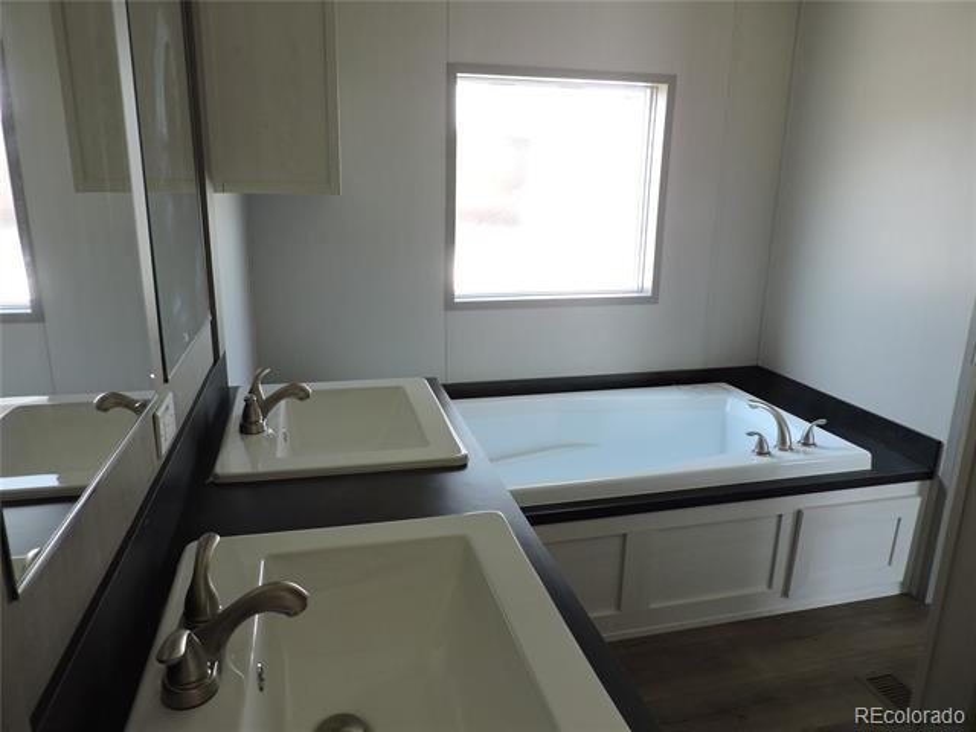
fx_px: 677
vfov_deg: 56.8
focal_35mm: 24
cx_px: 488
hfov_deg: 71.6
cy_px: 366
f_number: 3
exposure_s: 1/30
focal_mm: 4.3
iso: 200
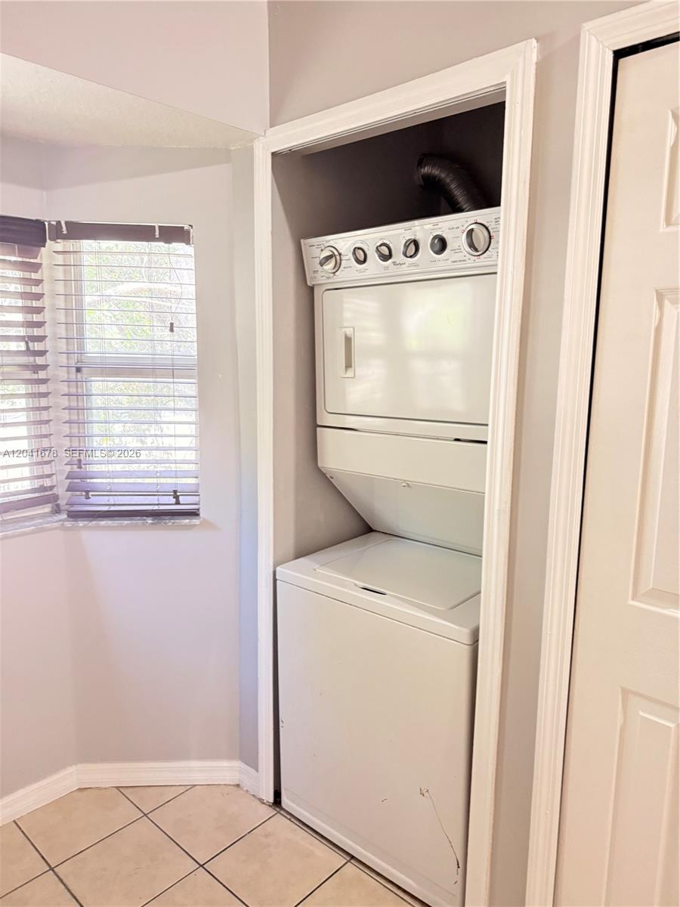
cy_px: 454
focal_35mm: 24
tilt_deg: -6.6
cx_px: 340
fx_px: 629
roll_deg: -1.1
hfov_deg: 56.8
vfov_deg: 71.6
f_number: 1.78
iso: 640
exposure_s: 1/60
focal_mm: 6.76
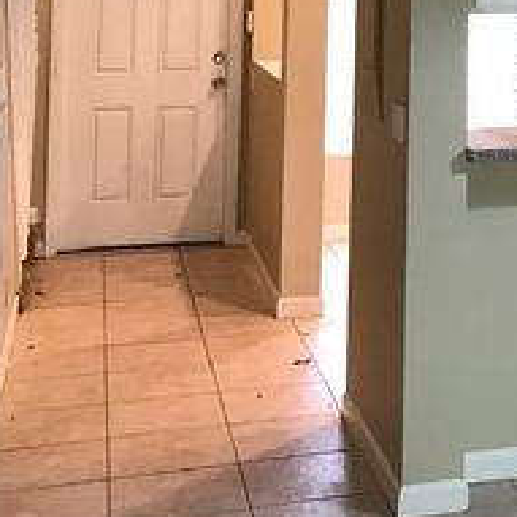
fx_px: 1402
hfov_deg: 19.6
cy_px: -122
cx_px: 623
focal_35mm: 83
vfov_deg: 19.5
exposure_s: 1/15
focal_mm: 3.99
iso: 40
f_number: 1.8
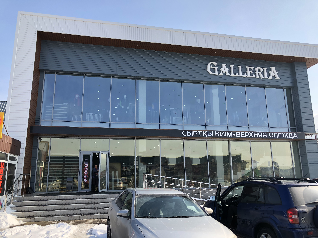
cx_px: 159
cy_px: 119
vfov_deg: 49.7
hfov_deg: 63.4
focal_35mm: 28
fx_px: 257
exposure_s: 1/941
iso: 20
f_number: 1.8
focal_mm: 3.99
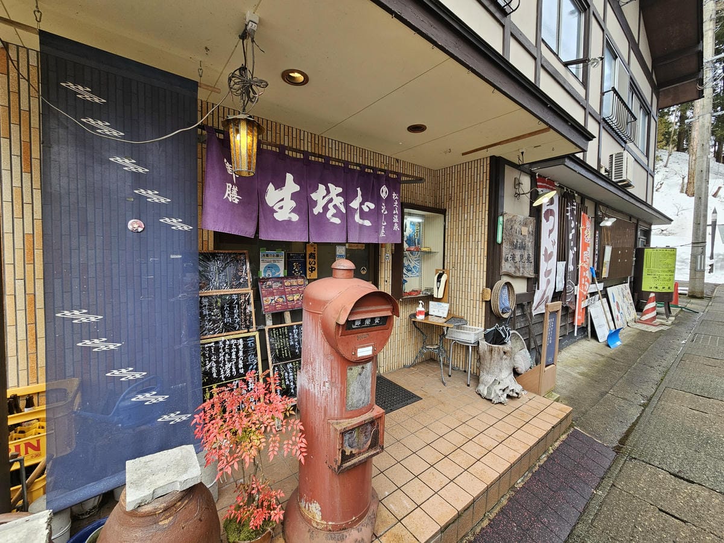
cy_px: 272
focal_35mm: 13
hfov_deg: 106.2
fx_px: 272
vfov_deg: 89.9
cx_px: 362
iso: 50
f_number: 2.2
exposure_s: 1/160
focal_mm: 2.2
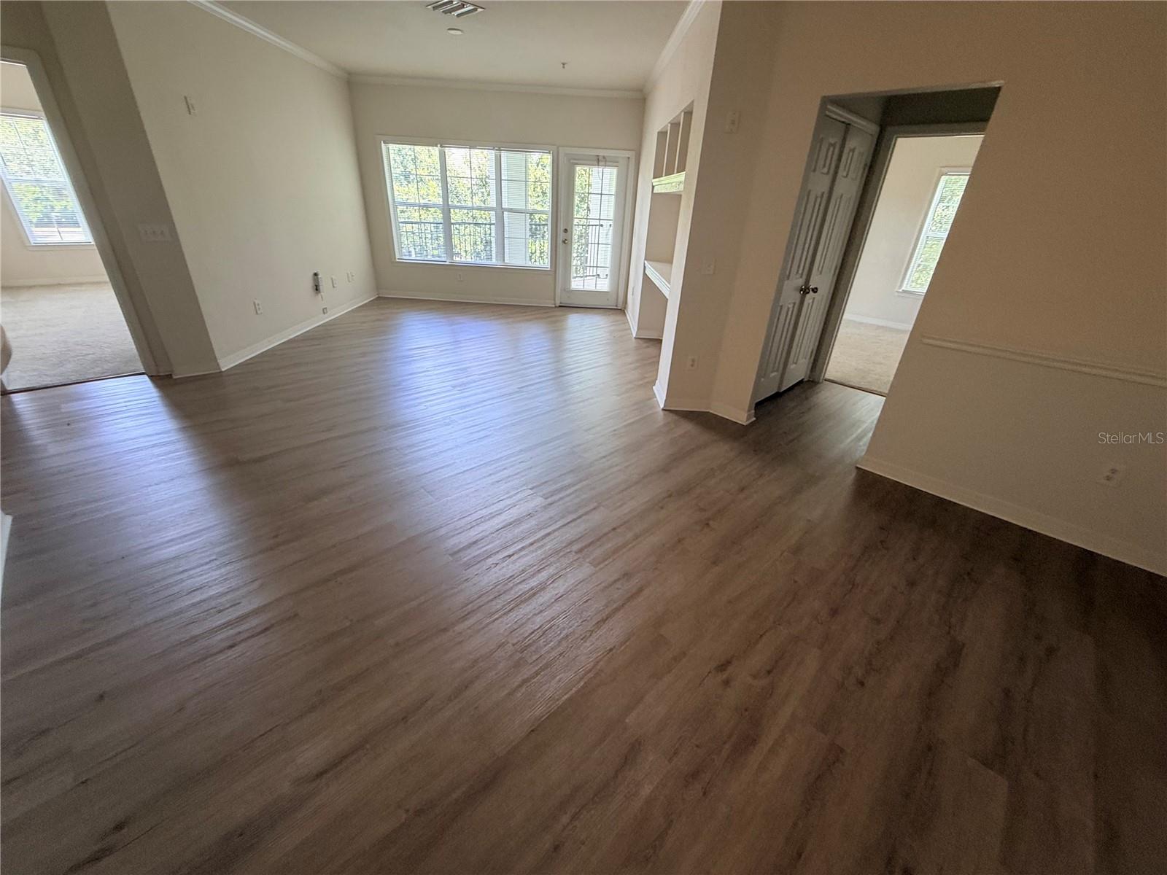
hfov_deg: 102.1
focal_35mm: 14
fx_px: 472
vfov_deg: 85.7
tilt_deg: -27.4
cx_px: 584
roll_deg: -3.2
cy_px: 438
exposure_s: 1/60
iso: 200
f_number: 2.2
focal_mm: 2.22
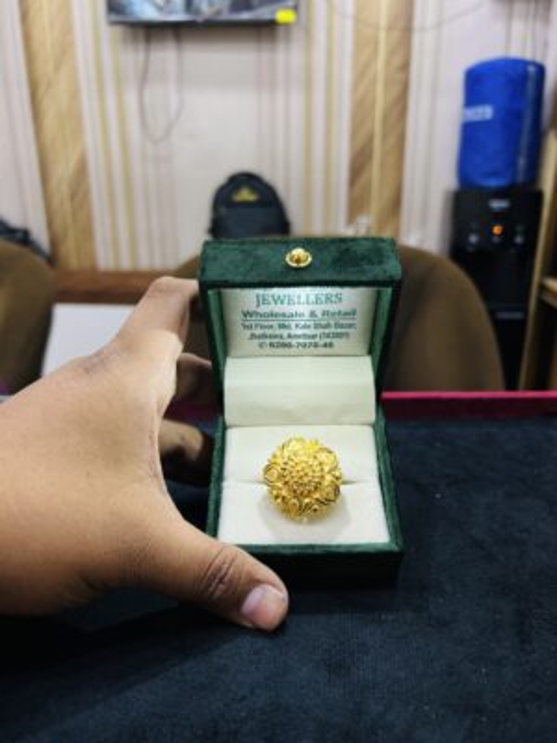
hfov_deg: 53.1
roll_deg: -0.5
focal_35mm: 26
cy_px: 372
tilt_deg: -19.2
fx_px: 558
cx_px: 278
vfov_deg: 67.3
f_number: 1.5
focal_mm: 5.7
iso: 50
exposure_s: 1/100
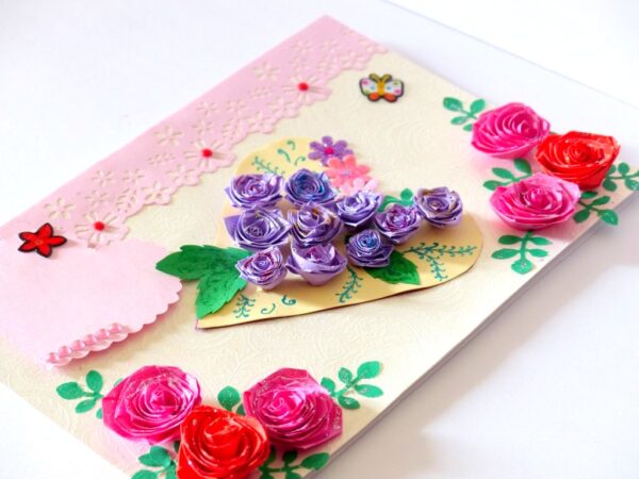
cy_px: 240
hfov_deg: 22.0
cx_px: 320
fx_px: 1643
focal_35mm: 89
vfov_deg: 16.6
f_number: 2.8
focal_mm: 16
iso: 250
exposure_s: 1/60
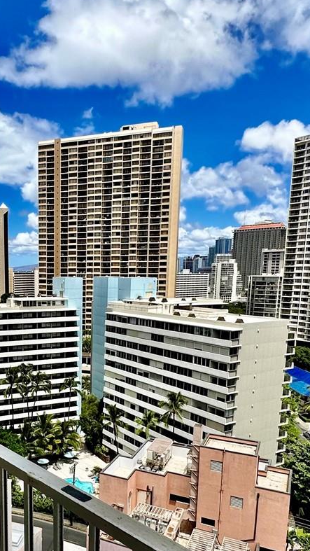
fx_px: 453
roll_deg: +0.1
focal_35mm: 31
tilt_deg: -10.1
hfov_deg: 36.1
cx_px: 46
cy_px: 348
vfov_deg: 61.7
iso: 50
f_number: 2.2
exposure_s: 1/2506
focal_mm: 2.22
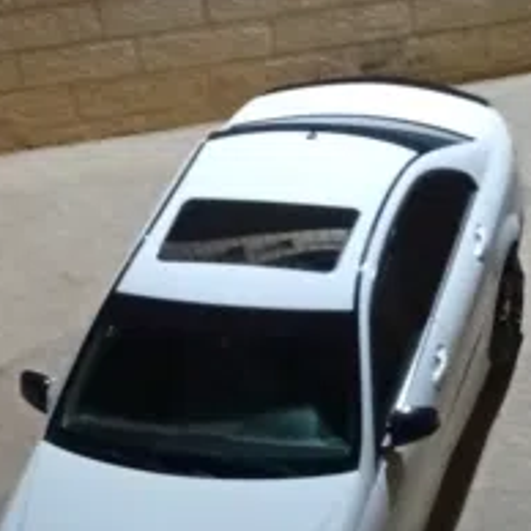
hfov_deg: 12.3
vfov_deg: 12.2
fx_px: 2464
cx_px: 183
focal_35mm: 142
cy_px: 487
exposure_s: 1/20
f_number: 1.8
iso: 664
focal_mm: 3.84
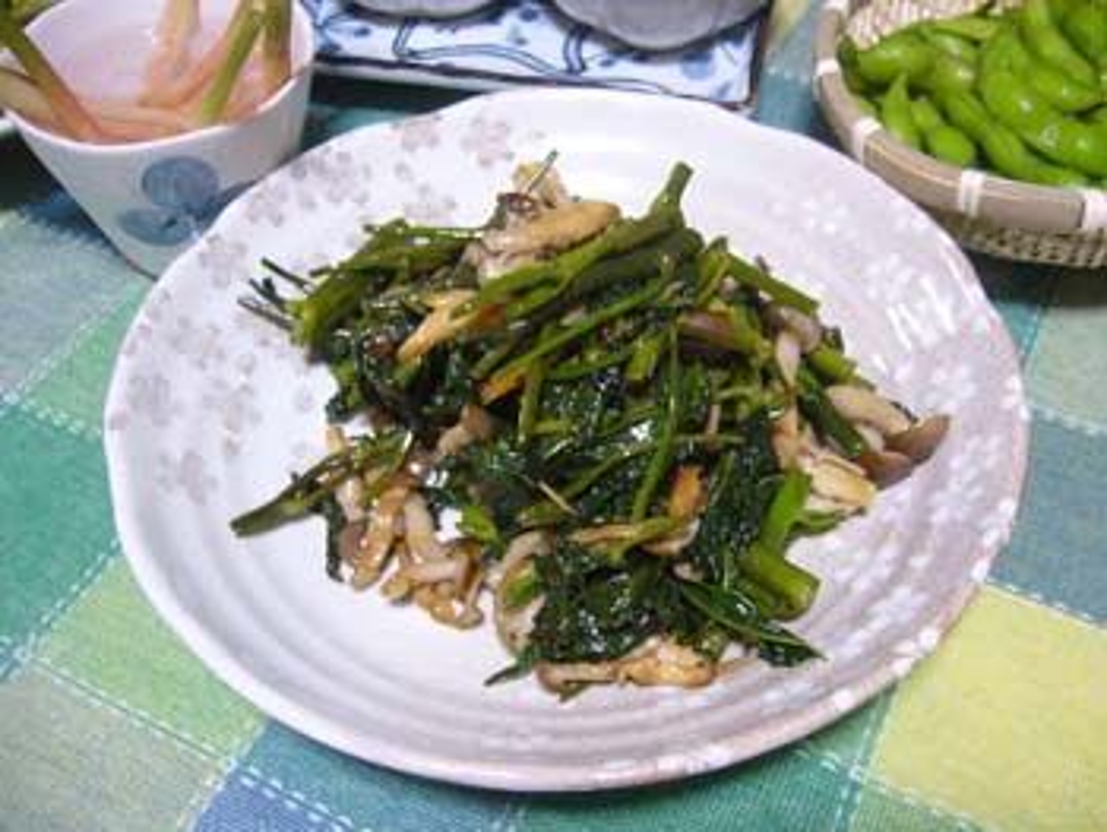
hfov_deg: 52.6
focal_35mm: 35
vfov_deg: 40.7
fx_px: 1120
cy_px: 416
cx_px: 554
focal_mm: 5.8
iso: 200
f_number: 2.8
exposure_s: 1/8
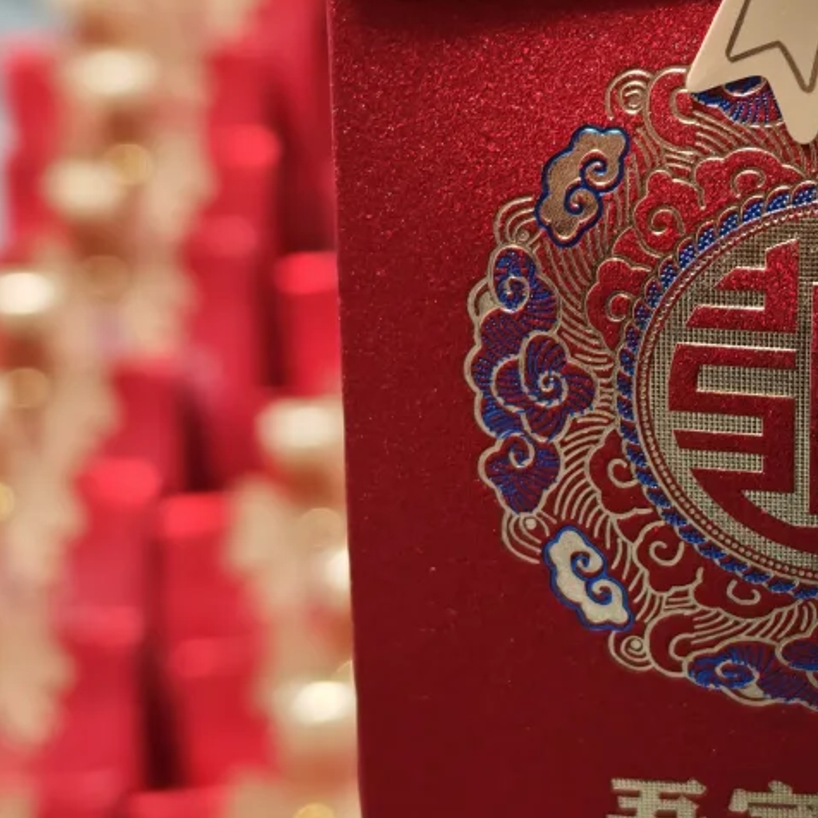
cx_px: 899
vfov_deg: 14.1
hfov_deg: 13.9
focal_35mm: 123
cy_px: 254
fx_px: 3288
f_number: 1.63
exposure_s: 1/50
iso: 125
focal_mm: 8.72
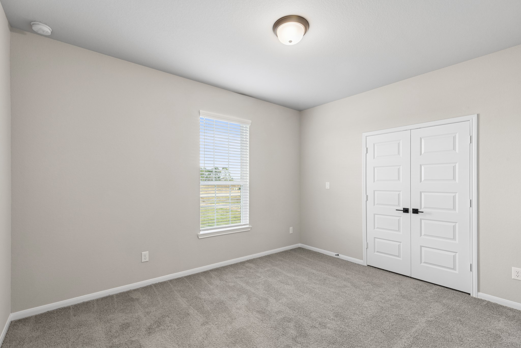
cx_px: 260
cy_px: 174
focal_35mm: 16
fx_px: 232
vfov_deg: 73.8
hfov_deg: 96.7
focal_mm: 16
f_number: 9
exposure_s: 1/6
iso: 100
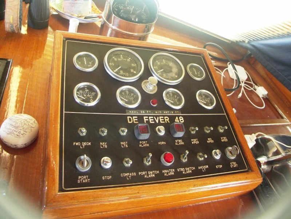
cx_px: 146
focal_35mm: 28
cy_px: 110
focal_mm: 7.2
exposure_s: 1/15
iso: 200
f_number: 2.8
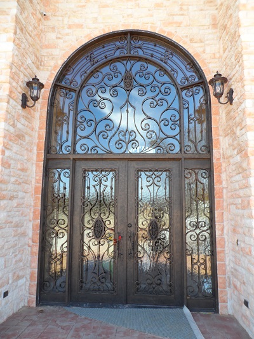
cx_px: 127
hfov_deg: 53.1
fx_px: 254
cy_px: 170
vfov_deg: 67.3
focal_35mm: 26
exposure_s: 1/90
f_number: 3.3
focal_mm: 4.9
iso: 80
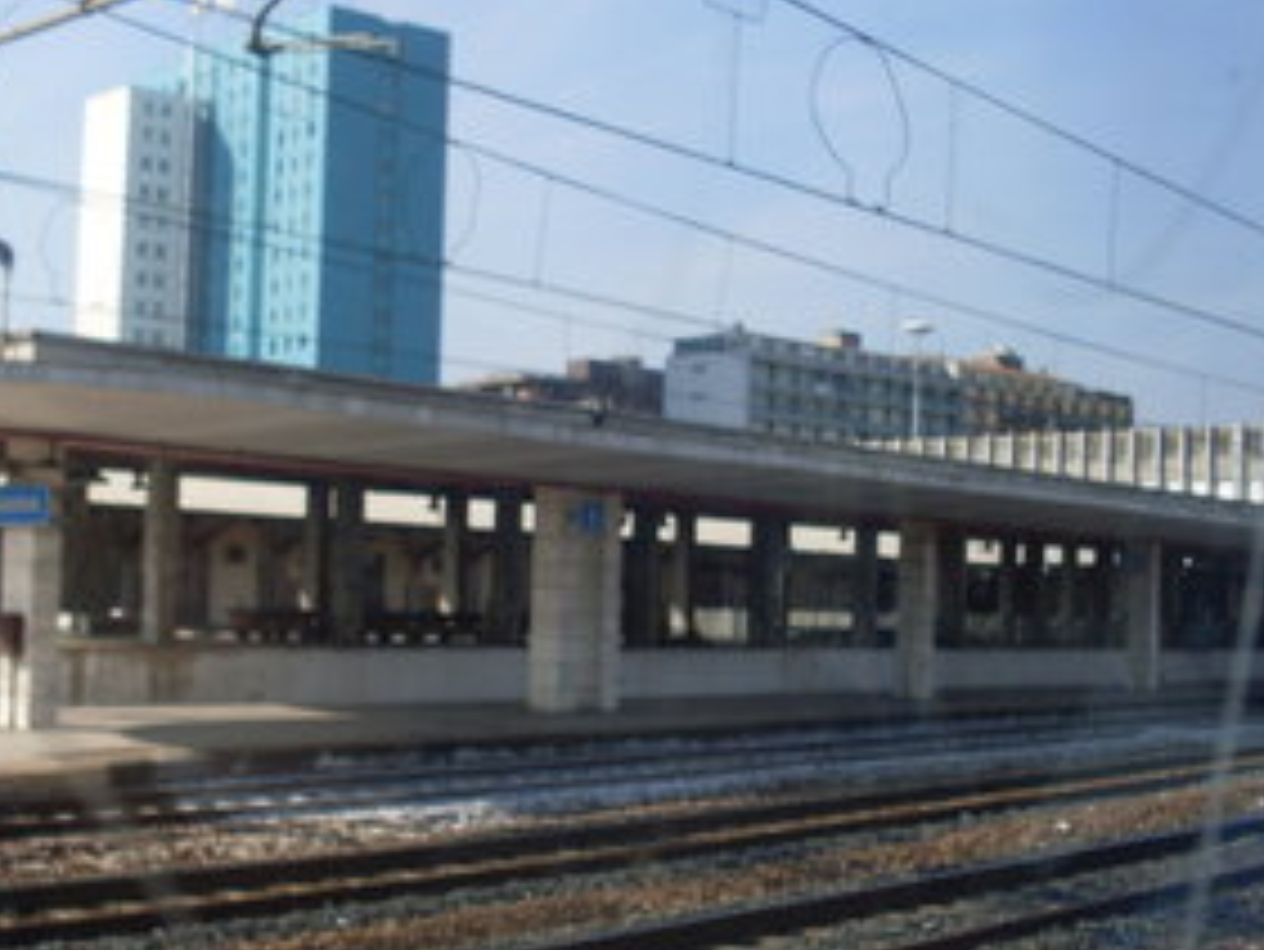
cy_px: 545
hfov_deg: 35.5
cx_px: 553
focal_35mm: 54
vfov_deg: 27.0
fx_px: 1973
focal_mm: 6.3
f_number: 2.8
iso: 80
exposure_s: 1/350
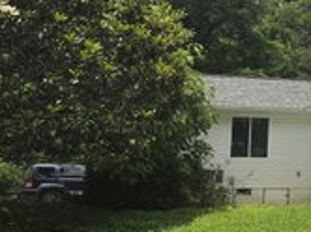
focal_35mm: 71
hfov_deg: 22.4
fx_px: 637
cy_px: 112
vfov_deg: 20.7
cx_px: 472
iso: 80
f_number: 1.8
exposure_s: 1/3569
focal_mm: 5.4
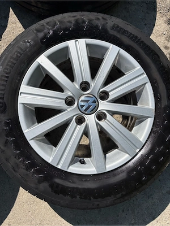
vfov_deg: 67.3
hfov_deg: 53.1
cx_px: 85
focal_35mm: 26
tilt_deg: -84.5
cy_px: 113
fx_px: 170
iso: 50
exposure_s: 1/5348
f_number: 1.6
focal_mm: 5.96
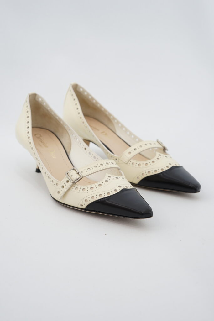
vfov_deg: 39.6
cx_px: 107
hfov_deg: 27.0
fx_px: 446
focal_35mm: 50
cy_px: 160
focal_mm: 50
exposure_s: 1/15
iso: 640
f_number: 6.3
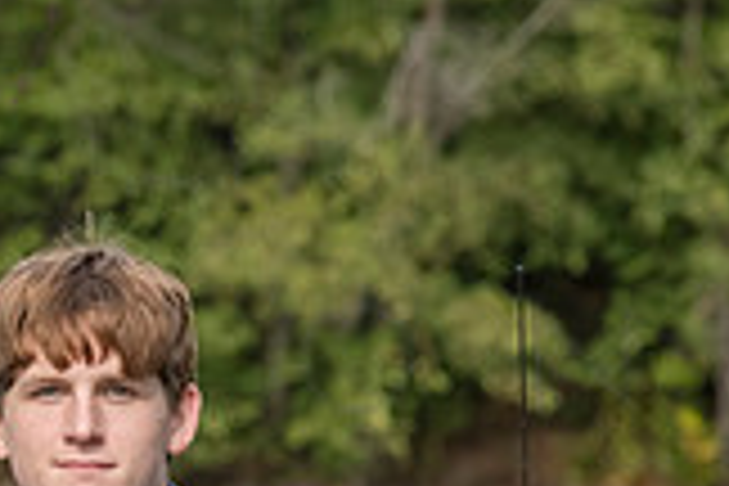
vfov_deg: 2.3
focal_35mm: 608
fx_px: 12311
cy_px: 578
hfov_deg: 3.4
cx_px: -9
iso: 800
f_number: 8
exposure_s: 1/640
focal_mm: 170
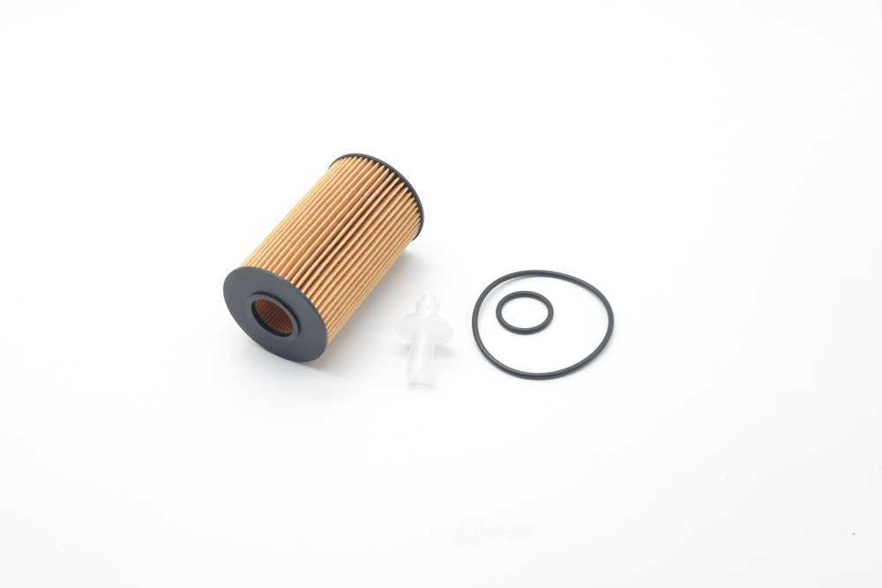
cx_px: 441
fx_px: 1225
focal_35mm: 50
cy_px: 294
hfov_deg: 39.6
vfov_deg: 27.0
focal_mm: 50
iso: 3200
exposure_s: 1/80
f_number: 13
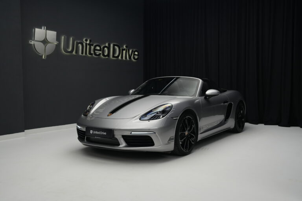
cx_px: 151
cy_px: 100
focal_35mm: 35
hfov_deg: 54.4
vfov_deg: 37.9
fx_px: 294
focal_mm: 35
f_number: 4
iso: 400
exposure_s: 1/40
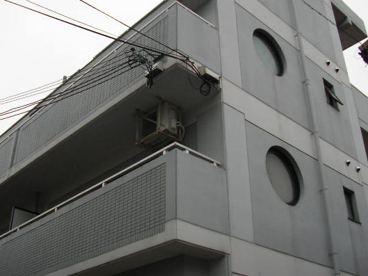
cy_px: 120
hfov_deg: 41.2
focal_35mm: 46
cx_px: 182
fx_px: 489
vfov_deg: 31.5
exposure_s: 1/341
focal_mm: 5.8
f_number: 4.1
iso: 71
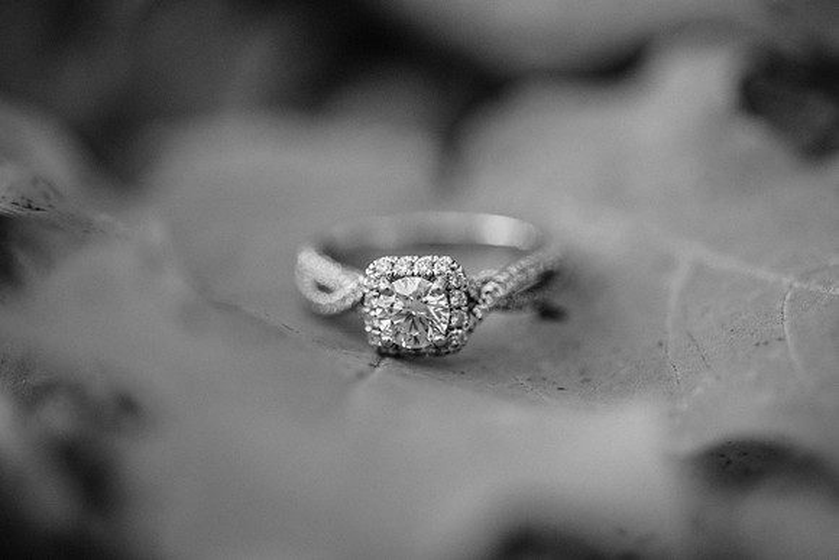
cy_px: 280
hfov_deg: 33.4
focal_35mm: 60
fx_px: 1399
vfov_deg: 22.6
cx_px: 420
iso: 500
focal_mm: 60
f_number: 4
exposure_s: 1/200
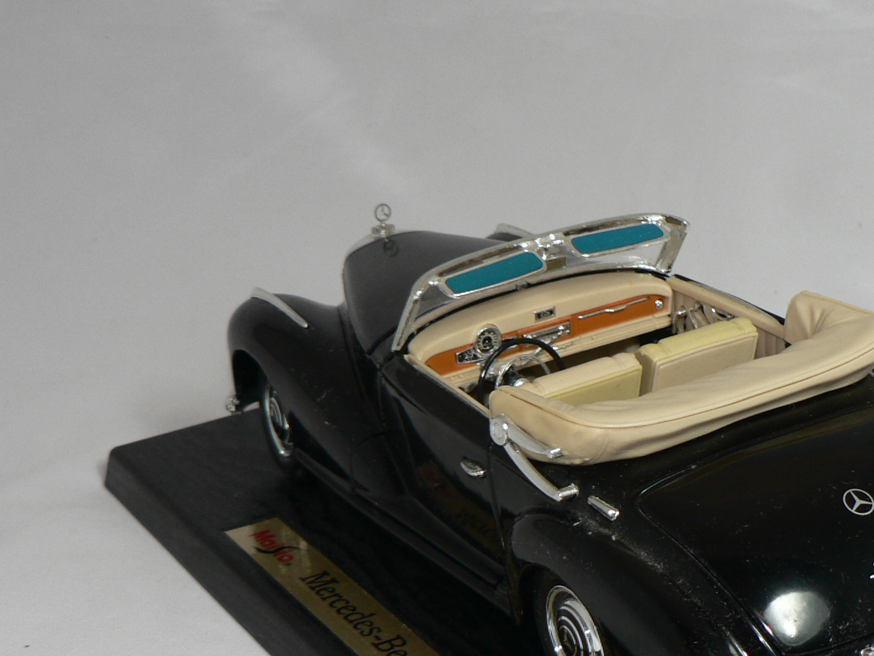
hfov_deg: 26.0
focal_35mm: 74
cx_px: 660
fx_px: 1869
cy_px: 467
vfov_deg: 19.8
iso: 80
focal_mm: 6.8
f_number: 2.8
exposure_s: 1/60
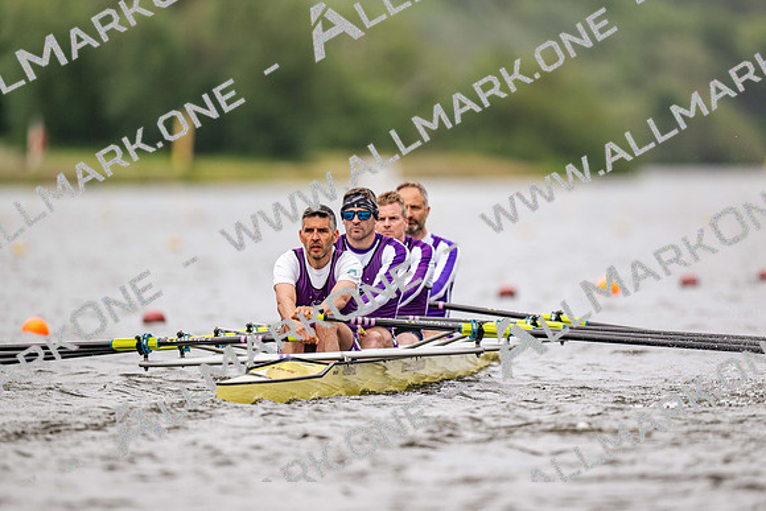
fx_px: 12769
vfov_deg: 2.3
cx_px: 383
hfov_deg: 3.4
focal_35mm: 600
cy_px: 256
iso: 320
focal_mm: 600
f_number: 4
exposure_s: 1/2500
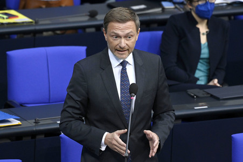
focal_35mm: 380
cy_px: 81
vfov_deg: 3.6
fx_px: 2563
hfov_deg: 5.4
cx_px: 122
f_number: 5.6
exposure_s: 1/320
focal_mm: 380
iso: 8000
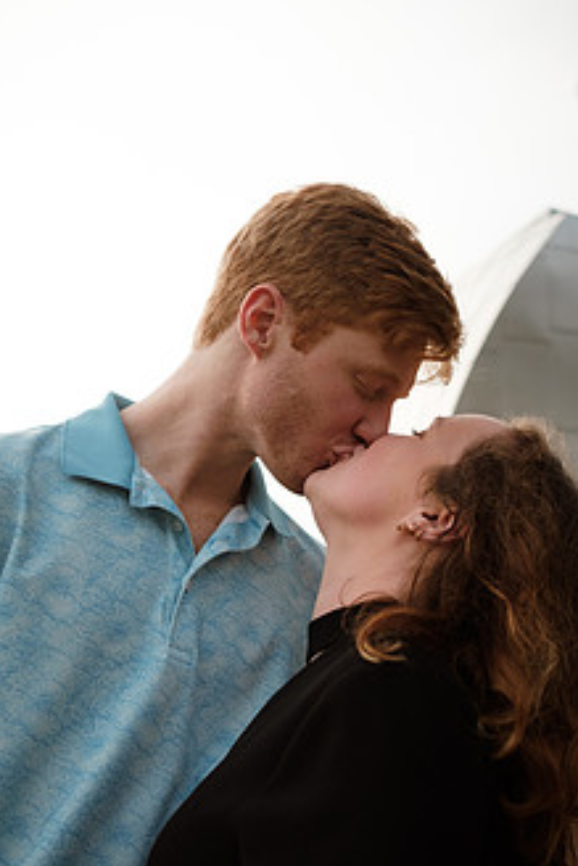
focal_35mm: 48
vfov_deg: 41.1
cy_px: 433
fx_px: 1155
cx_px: 304
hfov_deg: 28.1
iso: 400
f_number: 2.5
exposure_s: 1/4000
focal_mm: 23
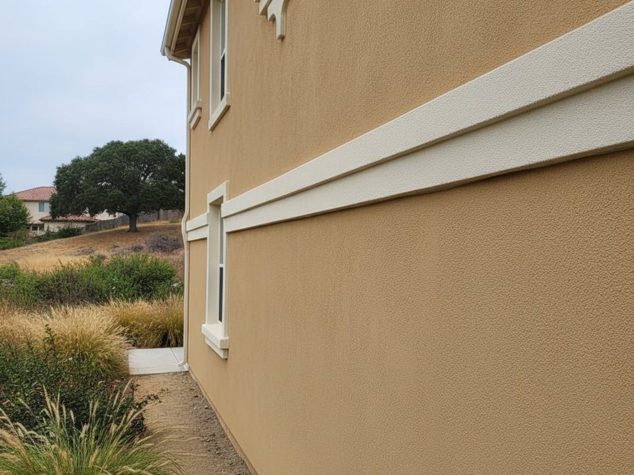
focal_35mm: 23
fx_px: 421
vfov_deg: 58.9
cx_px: 317
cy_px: 238
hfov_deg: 73.9
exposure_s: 1/425
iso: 1452
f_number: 1.8
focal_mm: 6.4
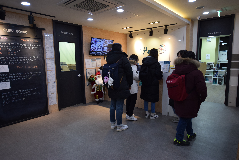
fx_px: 149
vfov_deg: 56.2
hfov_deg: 77.3
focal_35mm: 22
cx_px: 120
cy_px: 80
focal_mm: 15
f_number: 3.5
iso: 800
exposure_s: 1/125
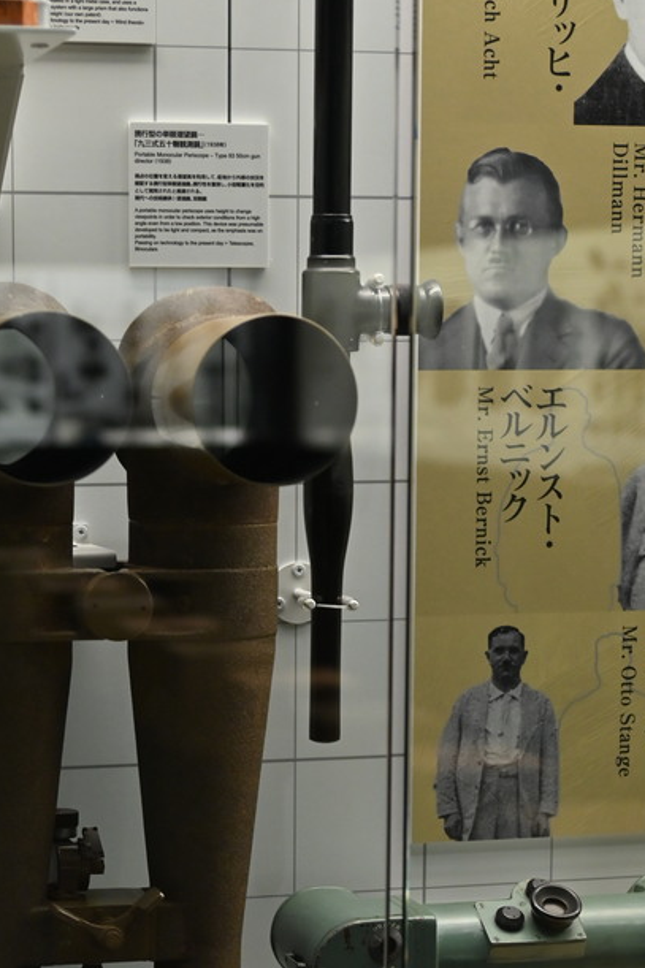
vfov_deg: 21.9
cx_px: 154
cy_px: 743
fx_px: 2474
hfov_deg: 14.8
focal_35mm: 92
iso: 1600
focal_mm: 48
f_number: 4
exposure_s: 1/60
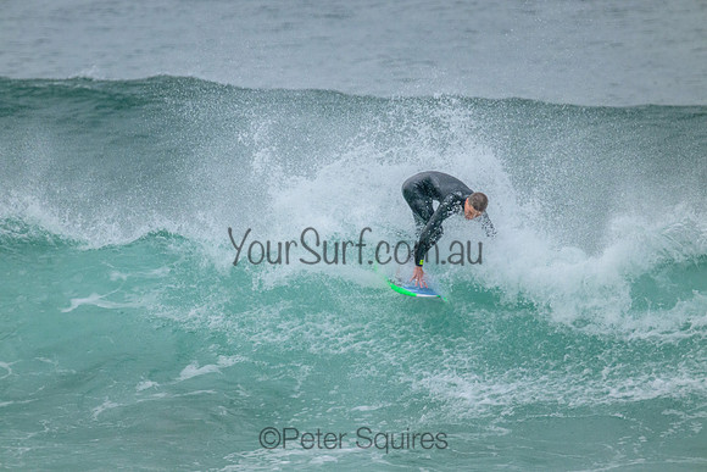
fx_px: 15714
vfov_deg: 1.7
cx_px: 354
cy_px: 236
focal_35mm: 800
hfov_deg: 2.6
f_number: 11
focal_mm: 800
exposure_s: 1/1600
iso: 4000
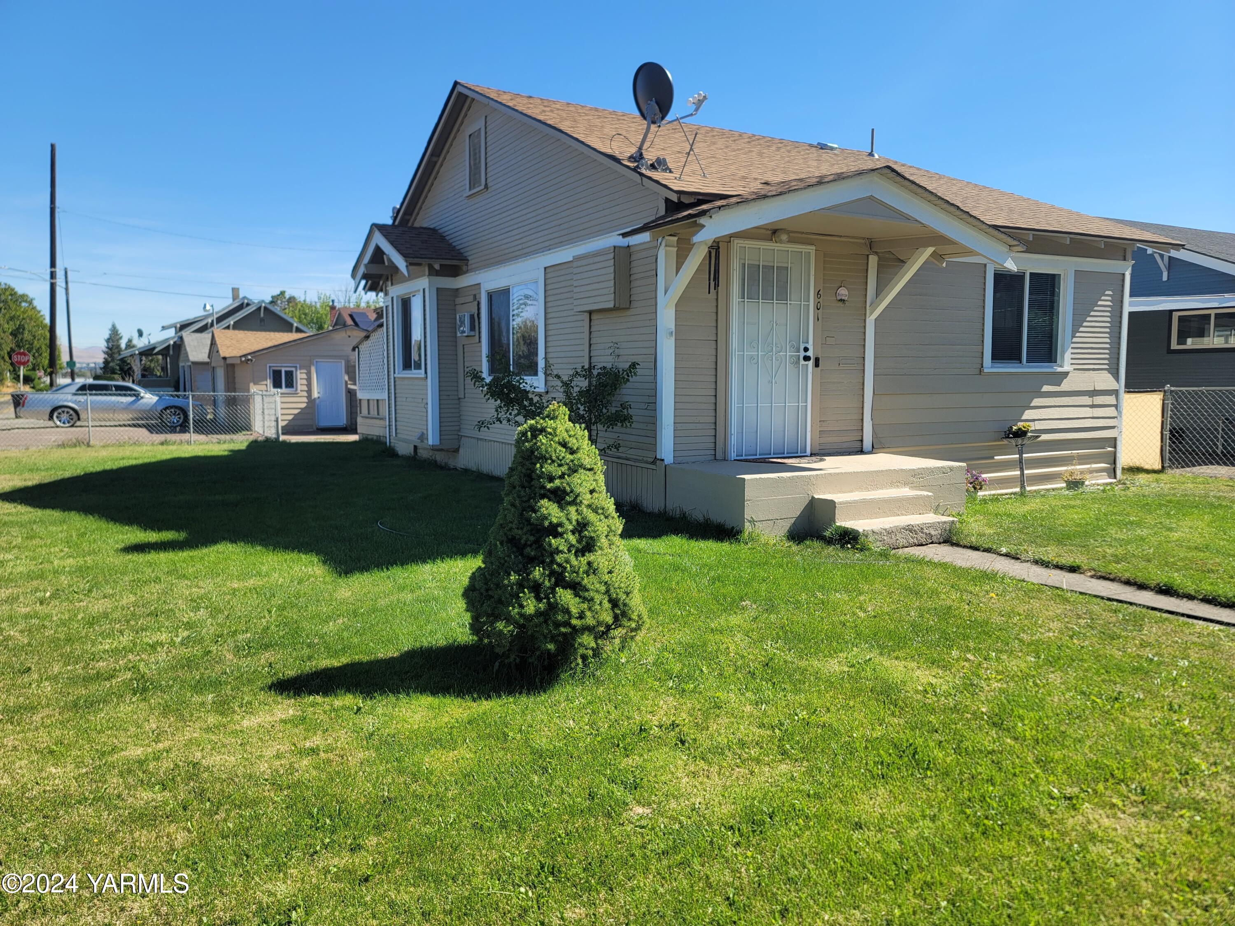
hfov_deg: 69.4
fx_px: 892
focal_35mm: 25
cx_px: 618
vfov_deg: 54.9
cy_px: 463
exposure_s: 1/666
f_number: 1.8
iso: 20
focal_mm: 7
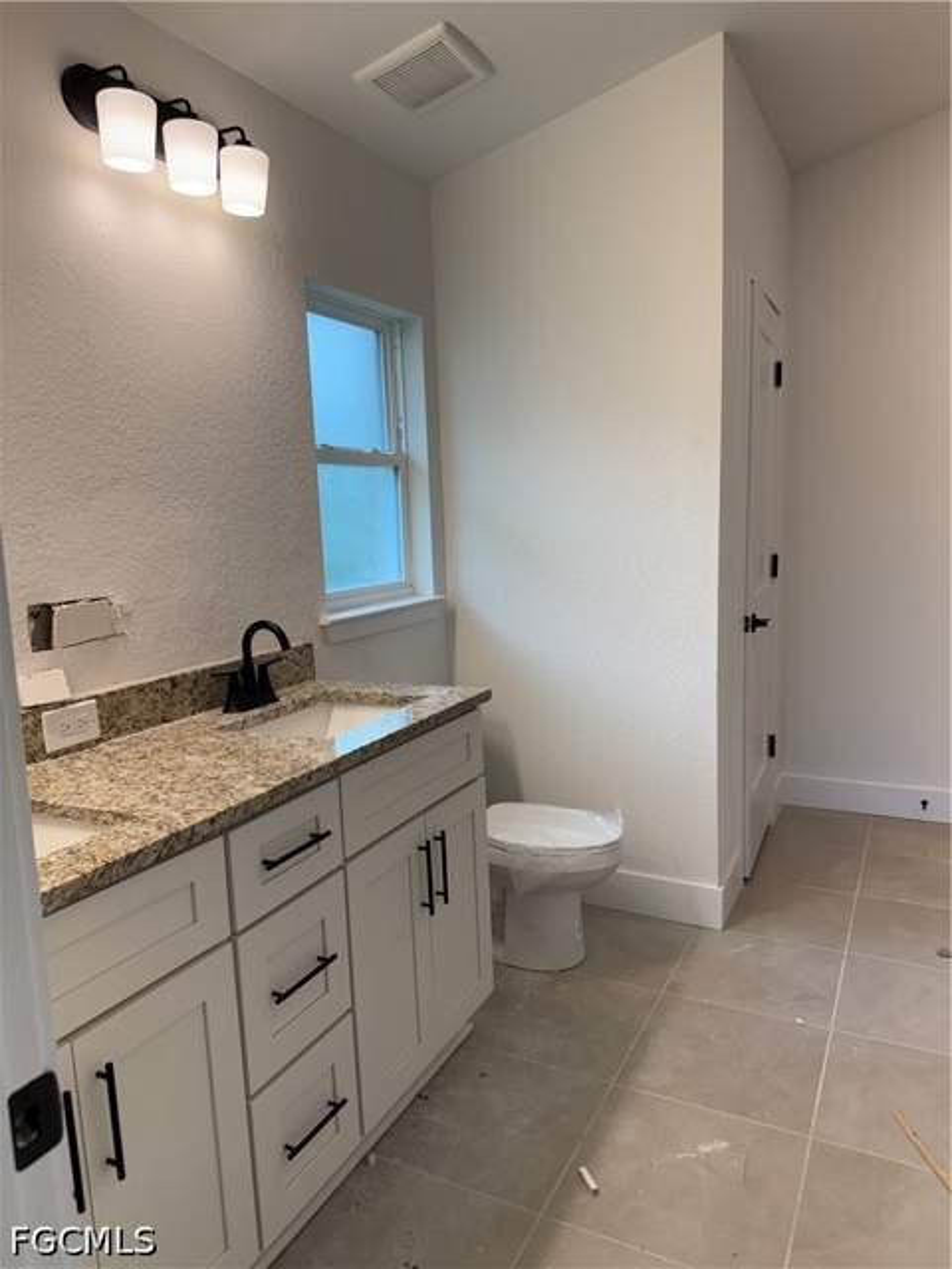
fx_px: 880
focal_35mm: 24
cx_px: 476
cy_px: 634
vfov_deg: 71.6
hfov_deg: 56.8
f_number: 1.78
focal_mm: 6.76
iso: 125
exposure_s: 1/240
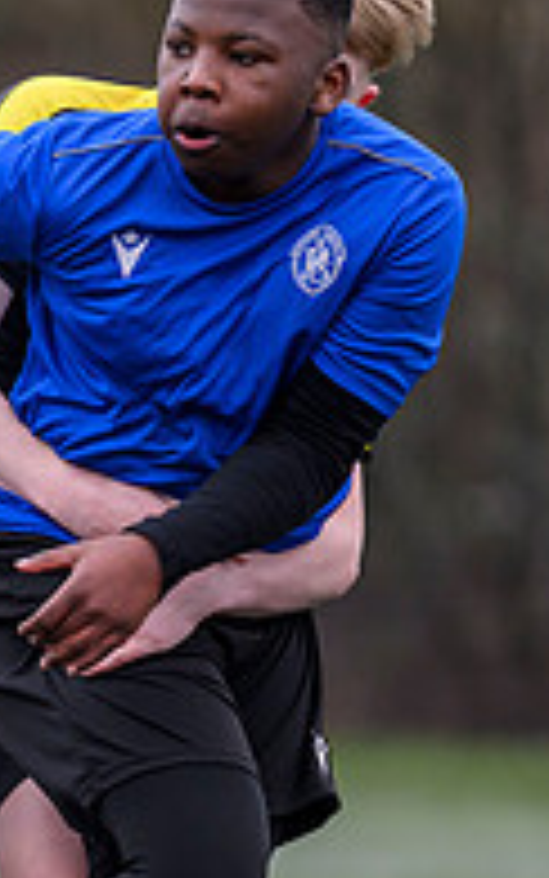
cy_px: 548
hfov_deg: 0.8
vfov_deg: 1.3
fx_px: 37868
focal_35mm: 1583
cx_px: -1094
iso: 500
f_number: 3.5
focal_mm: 400
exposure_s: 1/1250
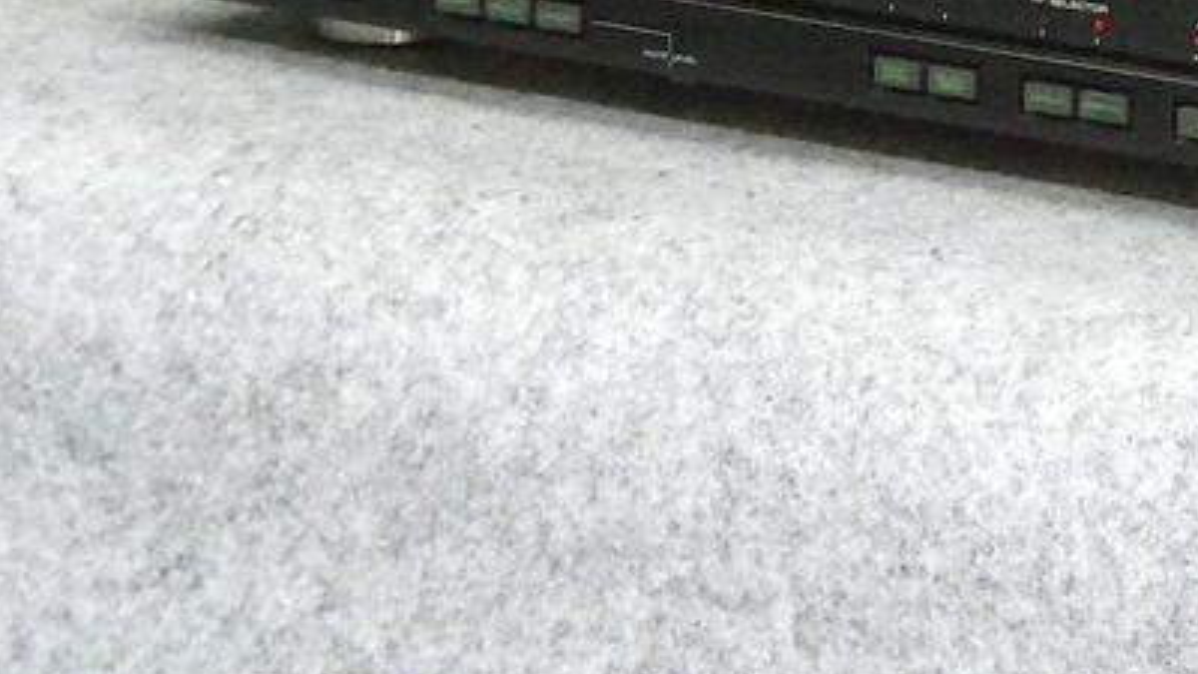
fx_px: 8799
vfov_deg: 4.4
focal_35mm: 277
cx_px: 1330
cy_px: -315
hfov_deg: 7.7
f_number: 5.1
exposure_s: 1/60
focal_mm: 19
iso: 1600
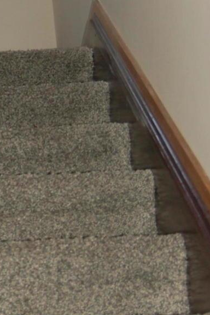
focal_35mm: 135
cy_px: 74
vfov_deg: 15.1
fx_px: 1184
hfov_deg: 9.8
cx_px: -124
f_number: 4
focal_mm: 26
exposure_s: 1/60
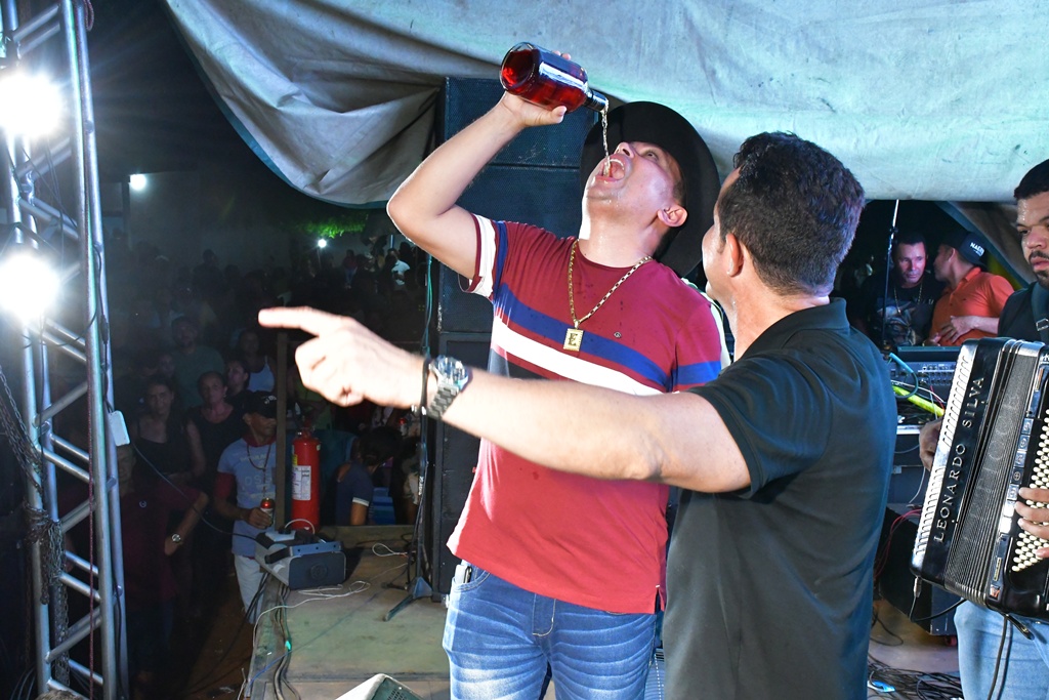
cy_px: 350
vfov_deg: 29.9
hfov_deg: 43.6
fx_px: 1311
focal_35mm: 45
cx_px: 524
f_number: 9
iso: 8000
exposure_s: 1/160
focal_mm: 30
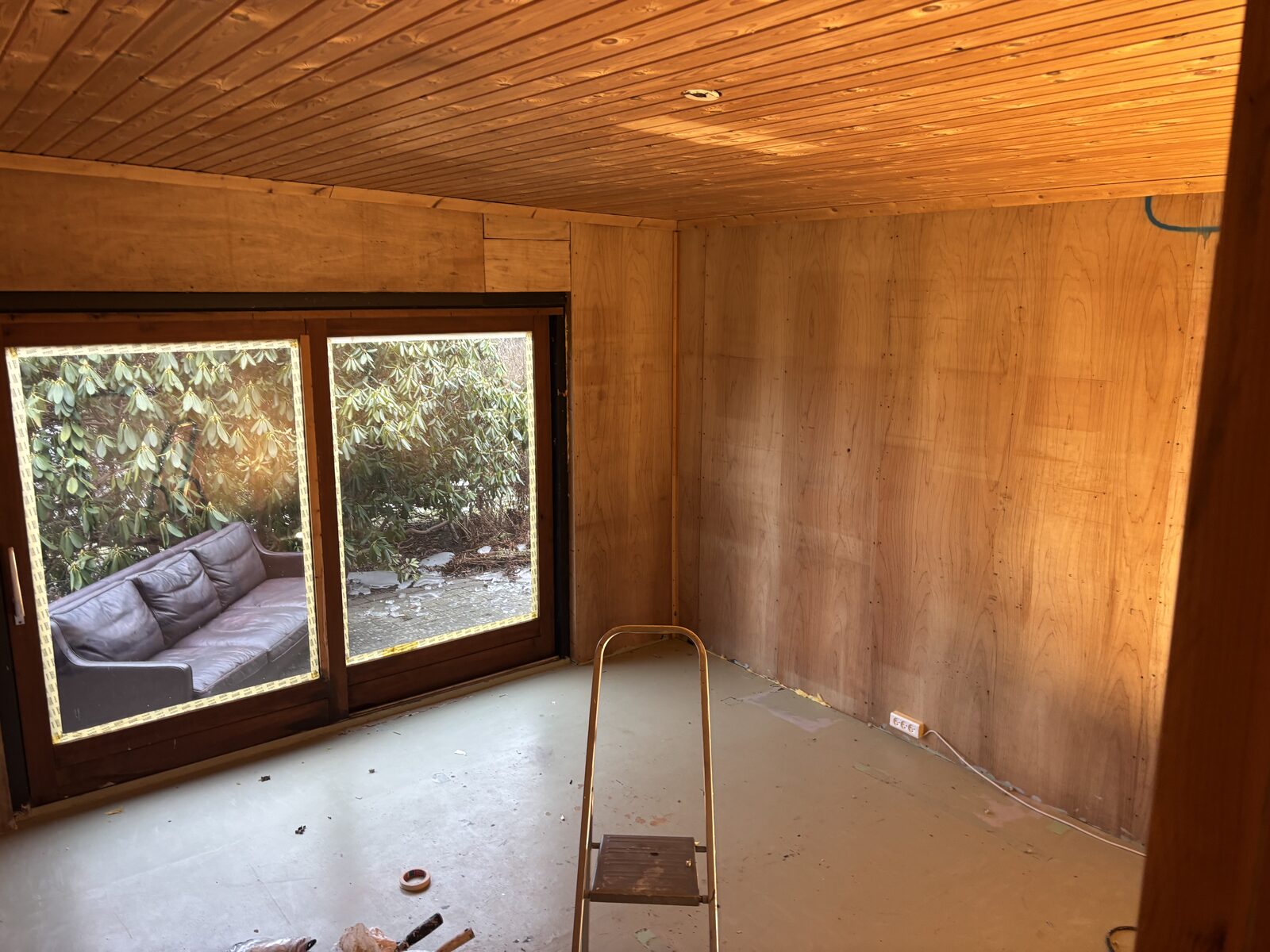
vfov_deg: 53.1
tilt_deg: -9.4
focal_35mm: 26
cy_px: 476
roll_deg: +0.8
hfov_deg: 67.3
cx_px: 635
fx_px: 954
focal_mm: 5.96
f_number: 1.6
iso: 125
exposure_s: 1/91
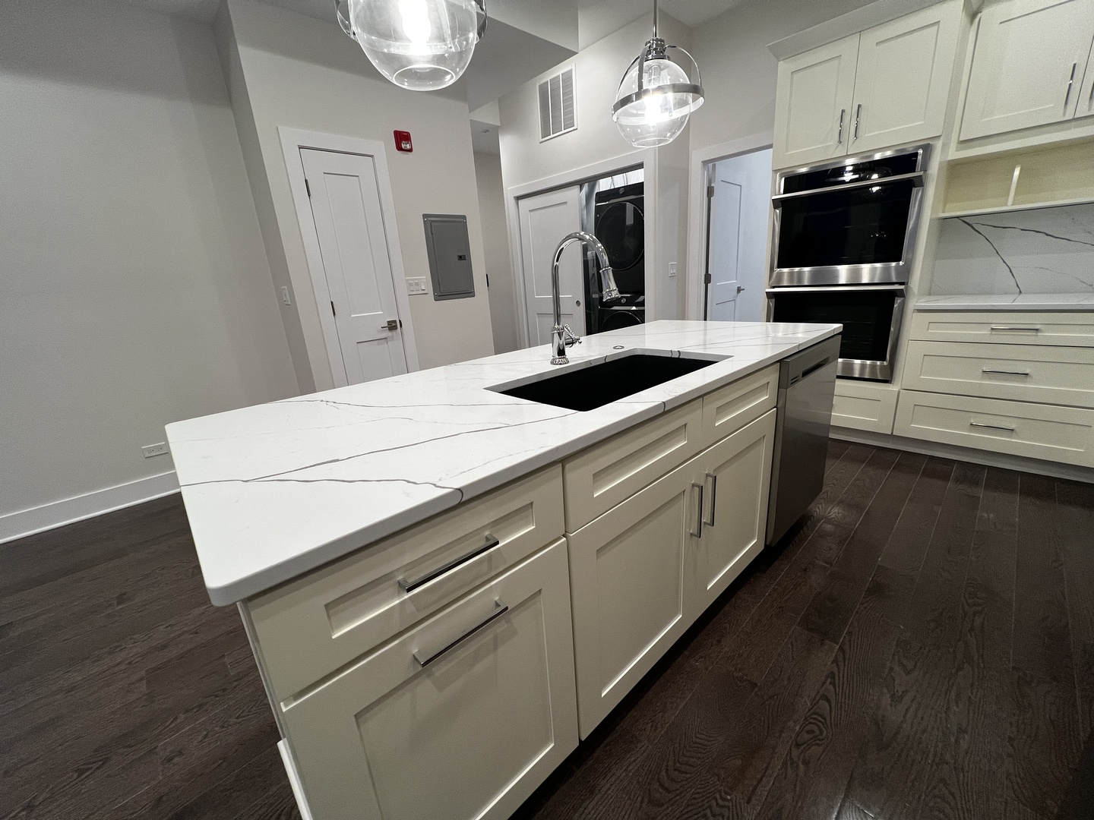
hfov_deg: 106.2
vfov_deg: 89.9
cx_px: 547
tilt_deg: -17.6
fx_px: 411
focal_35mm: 13
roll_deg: +4.3
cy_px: 410
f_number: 1.8
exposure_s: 1/120
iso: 200
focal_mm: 1.57
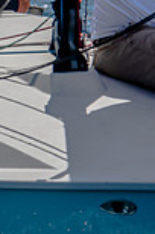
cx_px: -188
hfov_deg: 0.9
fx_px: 9549
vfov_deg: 1.4
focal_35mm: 1472
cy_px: 14
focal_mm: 260
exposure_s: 1/2000
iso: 200
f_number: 5.6
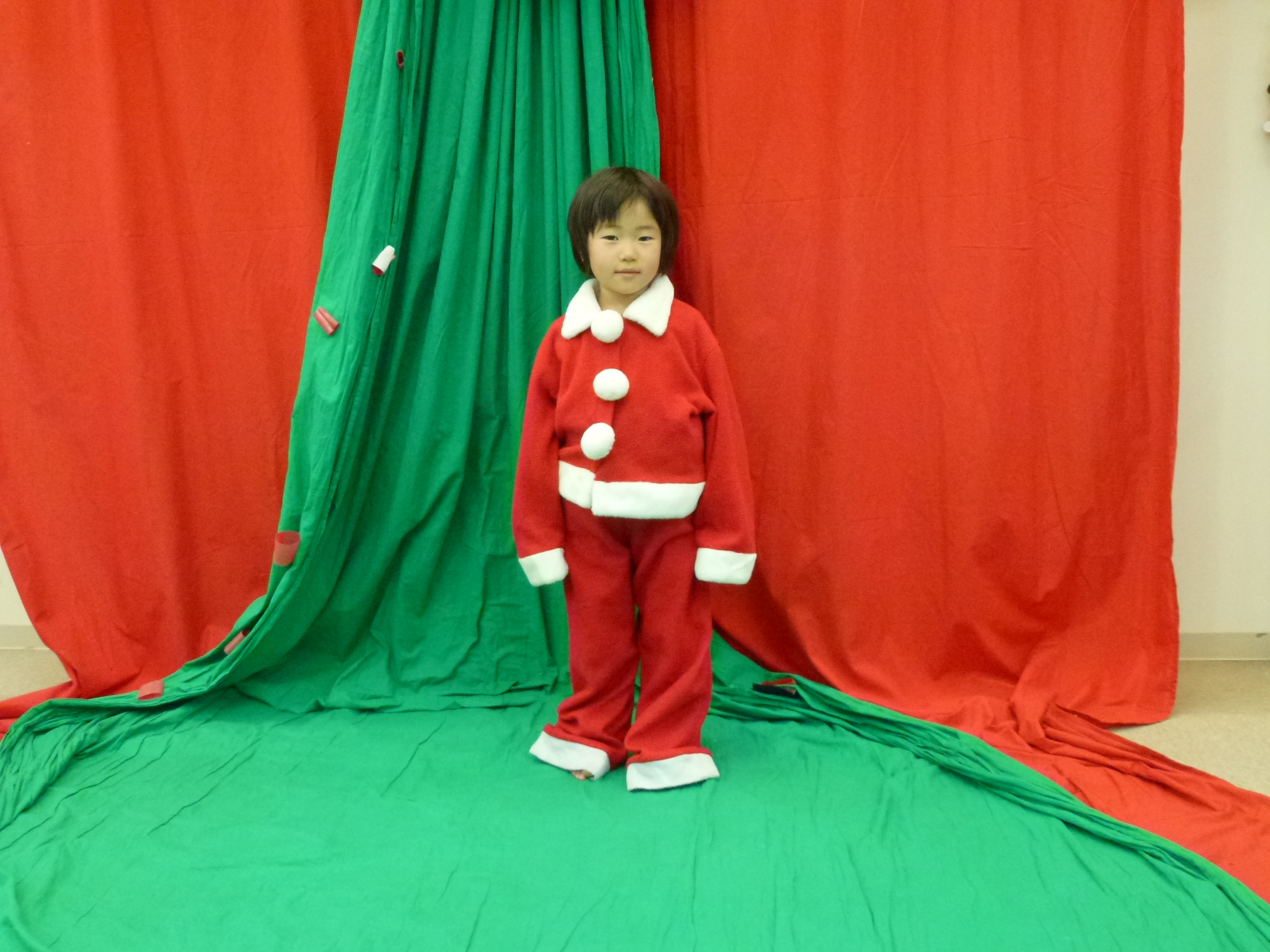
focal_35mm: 36
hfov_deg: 51.4
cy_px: 476
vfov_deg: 39.7
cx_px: 635
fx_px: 1321
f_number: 3.7
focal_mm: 6.4
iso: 640
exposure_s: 1/60
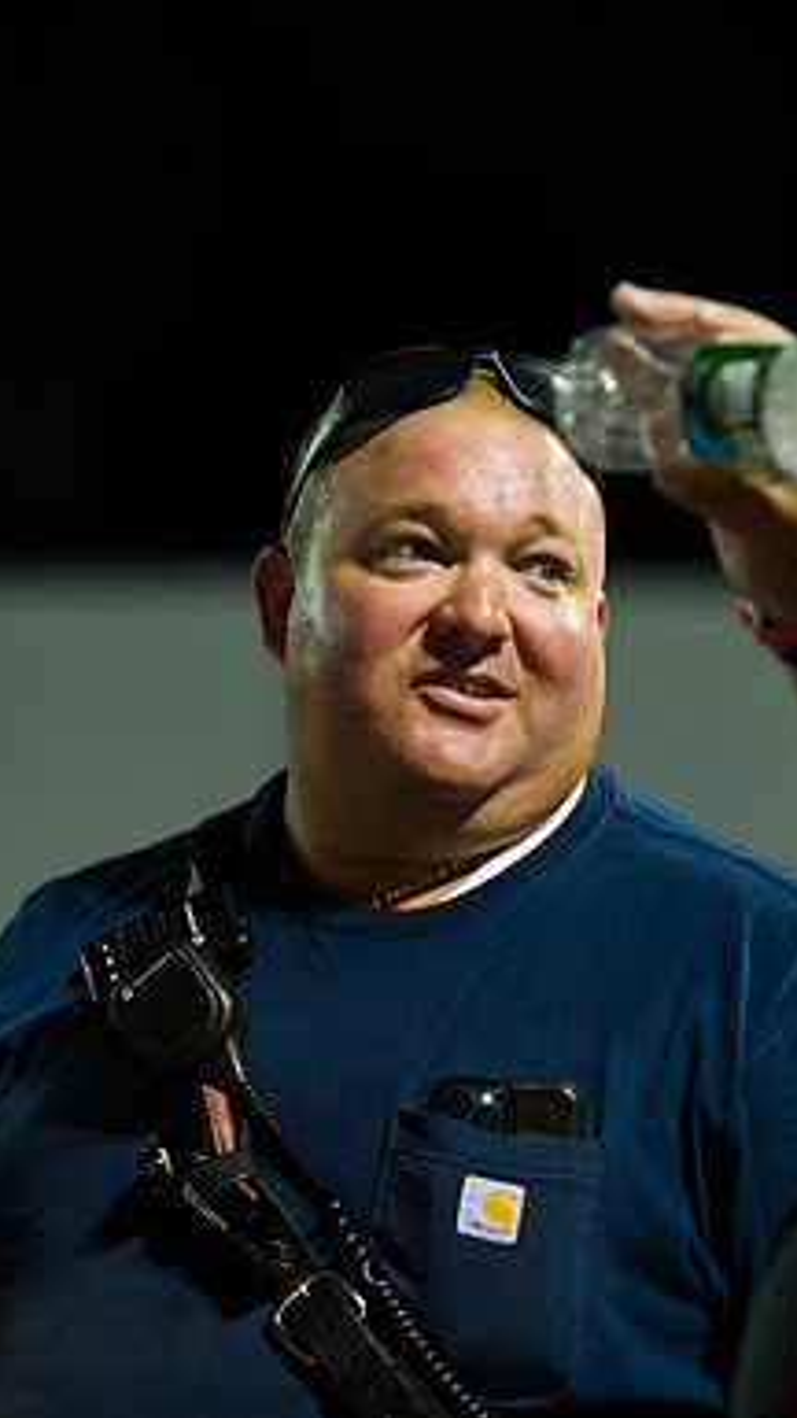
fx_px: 10106
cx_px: 465
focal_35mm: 269
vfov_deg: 8.0
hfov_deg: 4.5
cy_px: 709
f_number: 3.2
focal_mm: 170
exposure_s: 1/125
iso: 1600
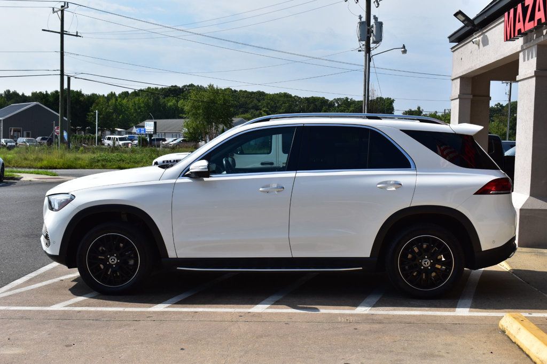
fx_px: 706
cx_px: 274
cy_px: 182
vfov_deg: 28.9
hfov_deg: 42.3
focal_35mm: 46
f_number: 11
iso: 250
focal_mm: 31
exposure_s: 1/500
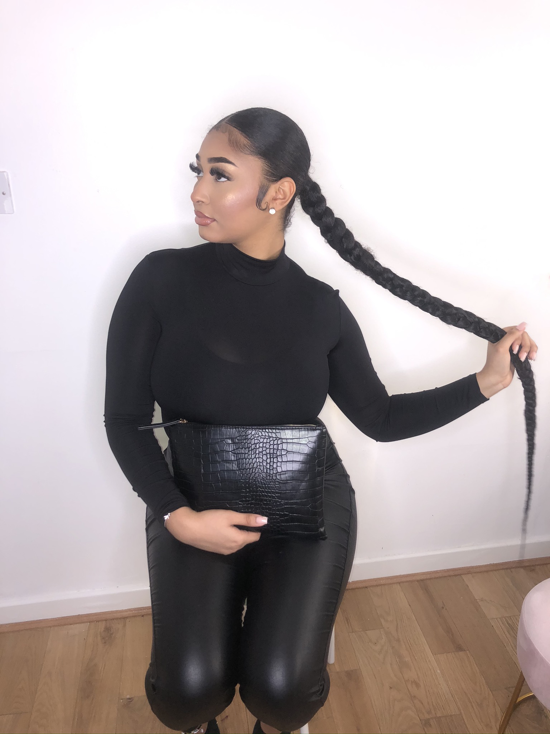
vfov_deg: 63.4
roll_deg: -2.4
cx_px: 275
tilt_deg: -23.4
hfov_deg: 49.7
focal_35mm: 28
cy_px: 367
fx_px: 593
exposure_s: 1/100
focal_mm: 3.99
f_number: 1.8
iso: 25
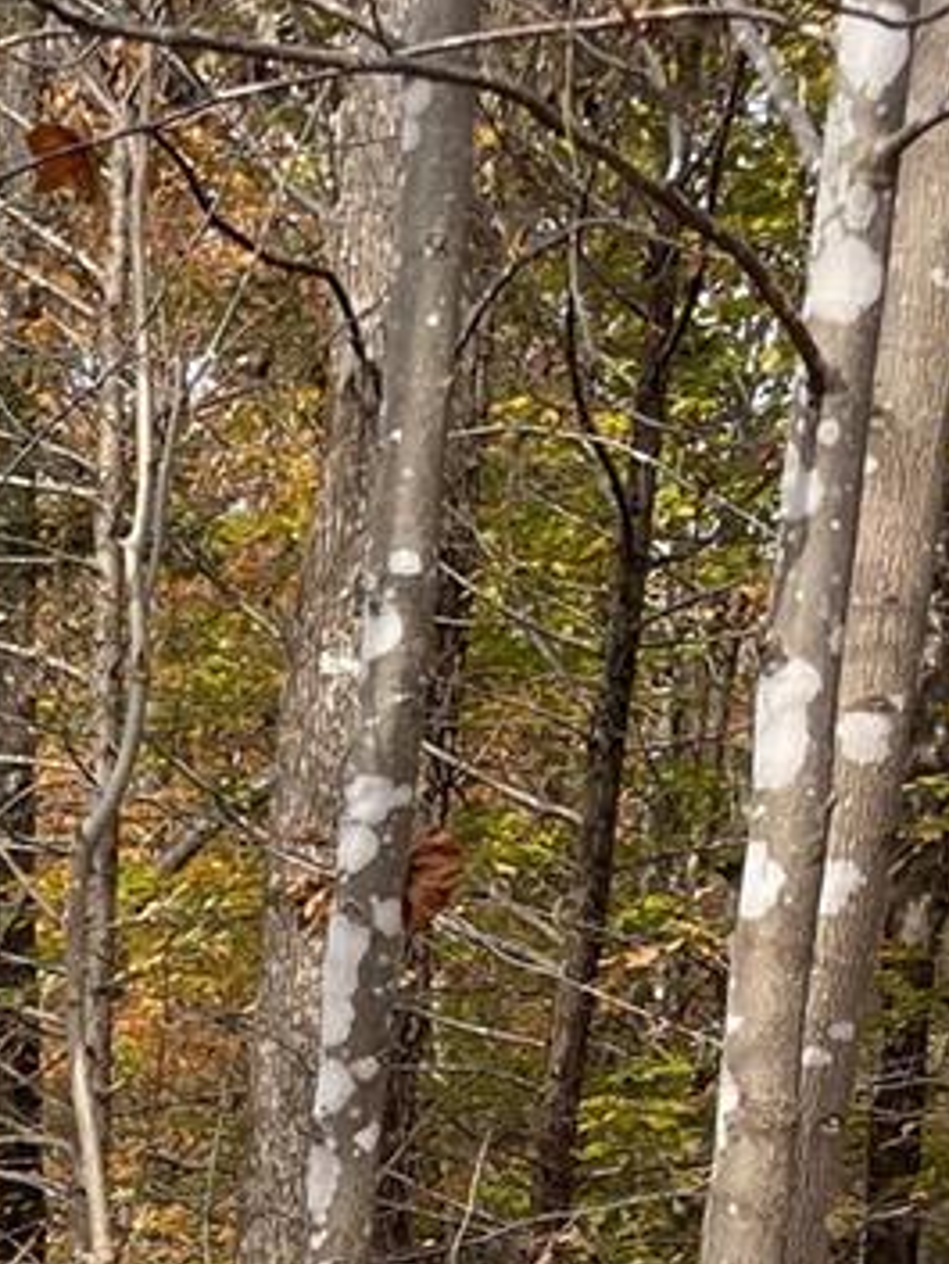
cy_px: 2048
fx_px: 4128
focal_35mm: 113
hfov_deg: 12.4
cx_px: -501
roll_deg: -3.8
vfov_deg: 15.6
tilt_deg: -17.6
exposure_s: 1/643
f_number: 1.6
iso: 32
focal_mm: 4.2
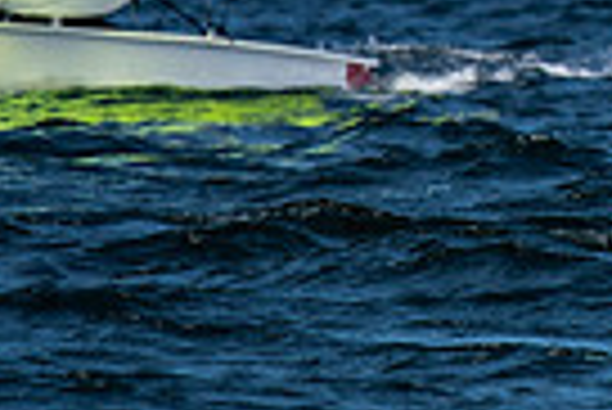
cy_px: -264
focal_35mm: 1948
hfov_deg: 1.1
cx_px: 1012
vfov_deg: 0.7
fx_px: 33151
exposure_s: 1/5000
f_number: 5
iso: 400
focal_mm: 300
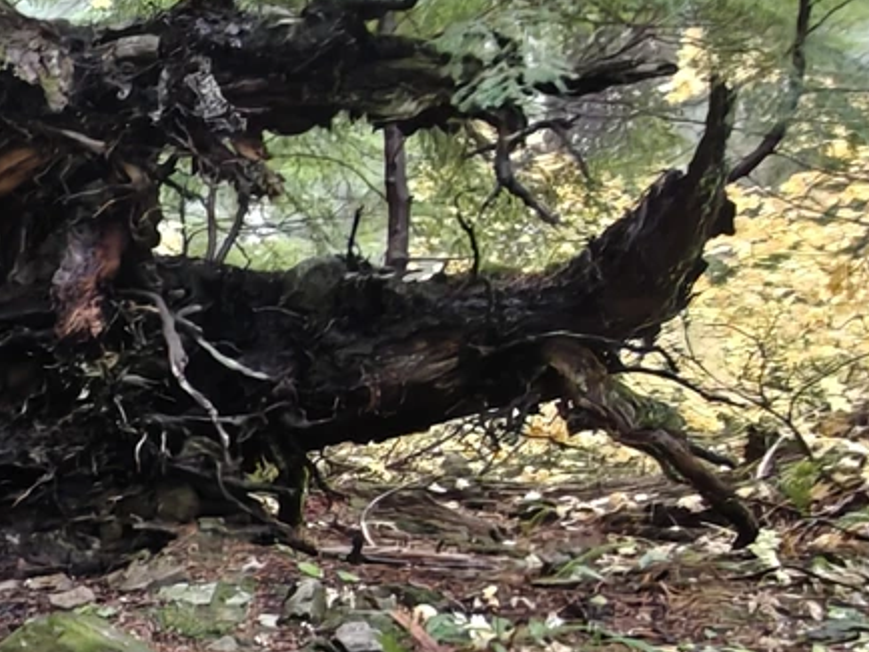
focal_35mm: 76
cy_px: 700
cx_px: -893
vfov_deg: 18.7
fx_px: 1909
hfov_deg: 17.6
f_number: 2
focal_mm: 2.3
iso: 1600
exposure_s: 1/25
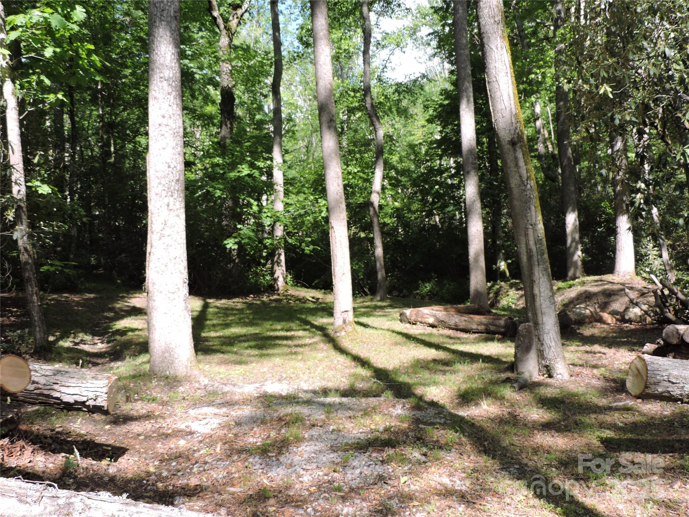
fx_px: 697
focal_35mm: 35
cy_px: 258
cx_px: 344
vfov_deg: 40.7
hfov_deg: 52.6
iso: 100
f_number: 3.3
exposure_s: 1/250
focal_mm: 6.2
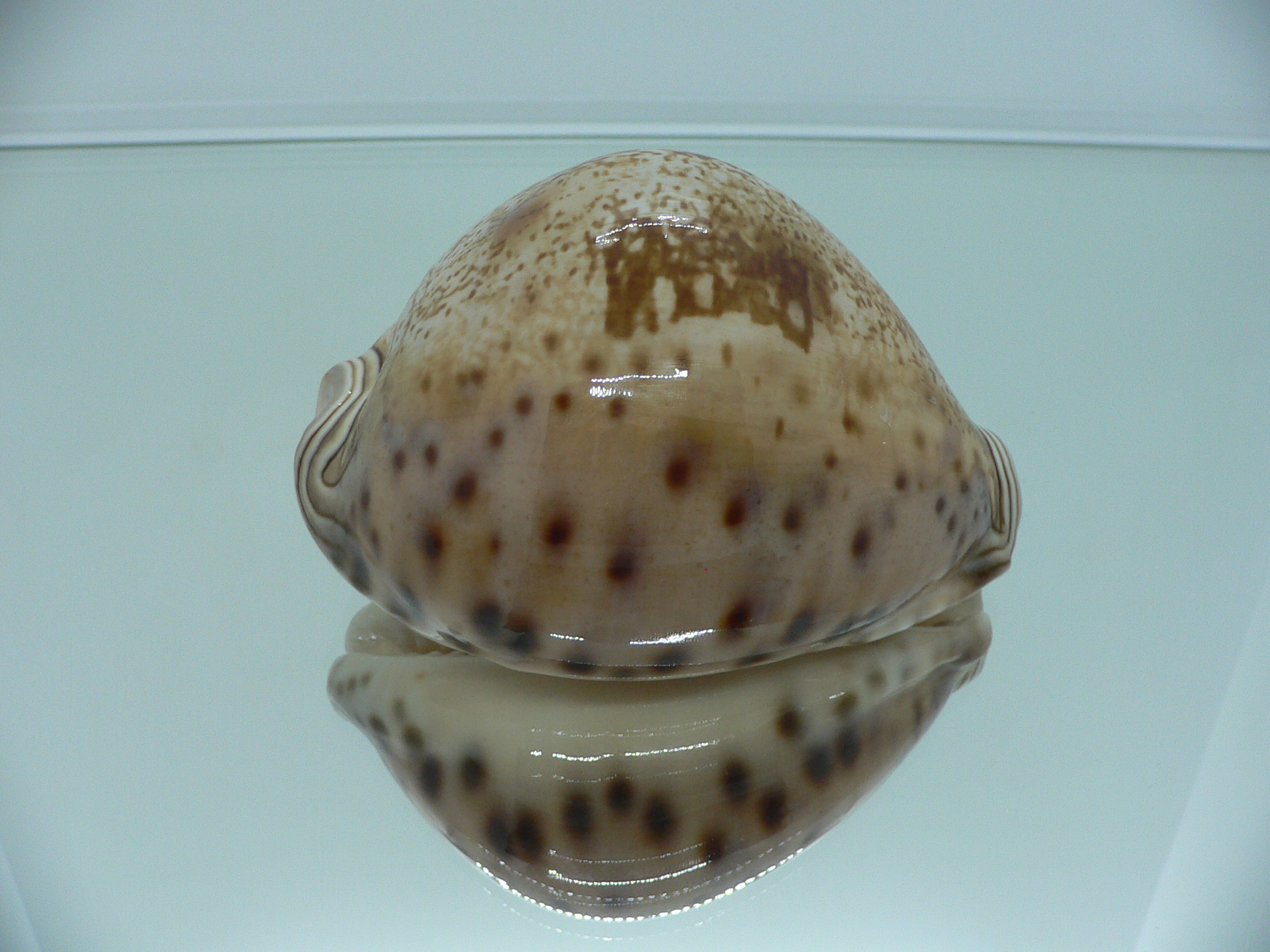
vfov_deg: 40.7
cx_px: 635
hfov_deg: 52.6
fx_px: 1284
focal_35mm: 35
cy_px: 476
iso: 100
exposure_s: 1/60
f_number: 2.8
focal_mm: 4.6
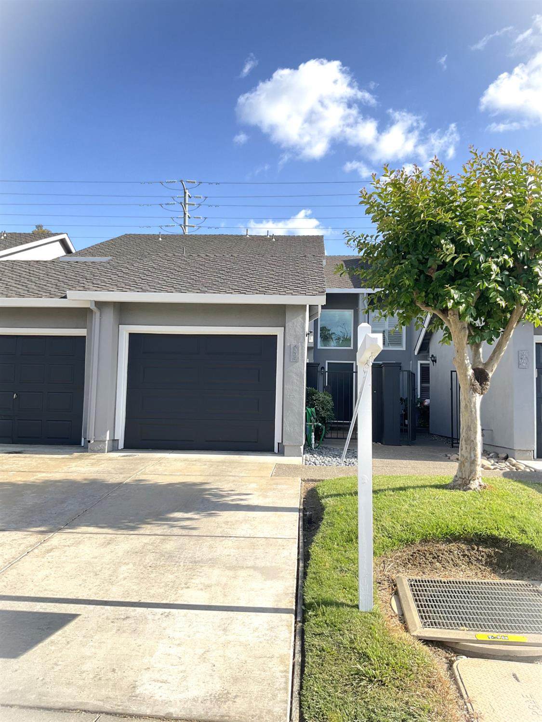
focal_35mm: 29
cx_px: 271
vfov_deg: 61.7
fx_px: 605
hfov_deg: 48.2
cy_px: 361
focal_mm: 3
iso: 25
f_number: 1.8
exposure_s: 1/365
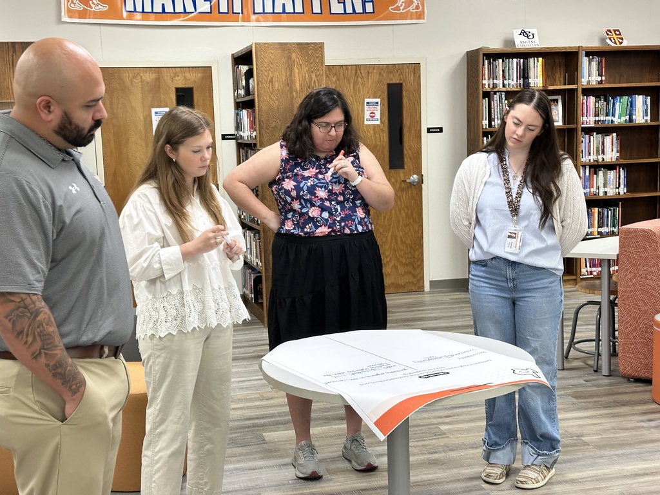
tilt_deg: -7.4
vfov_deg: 30.3
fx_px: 915
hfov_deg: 39.7
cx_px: 330
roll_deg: +1.9
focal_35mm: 48
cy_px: 248
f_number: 1.78
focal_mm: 6.86
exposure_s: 1/60
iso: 200
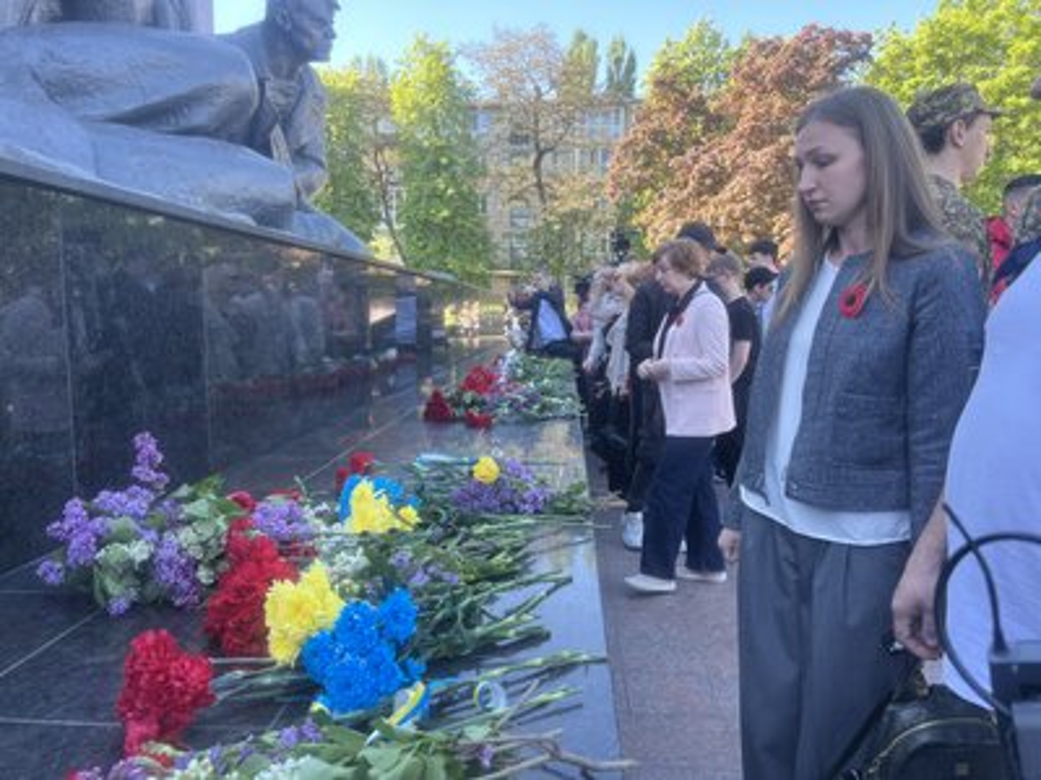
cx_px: 520
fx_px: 782
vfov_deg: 53.1
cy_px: 390
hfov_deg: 67.3
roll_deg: -0.1
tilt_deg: -4.4
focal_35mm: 26
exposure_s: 1/263
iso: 40
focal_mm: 5.7
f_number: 1.5
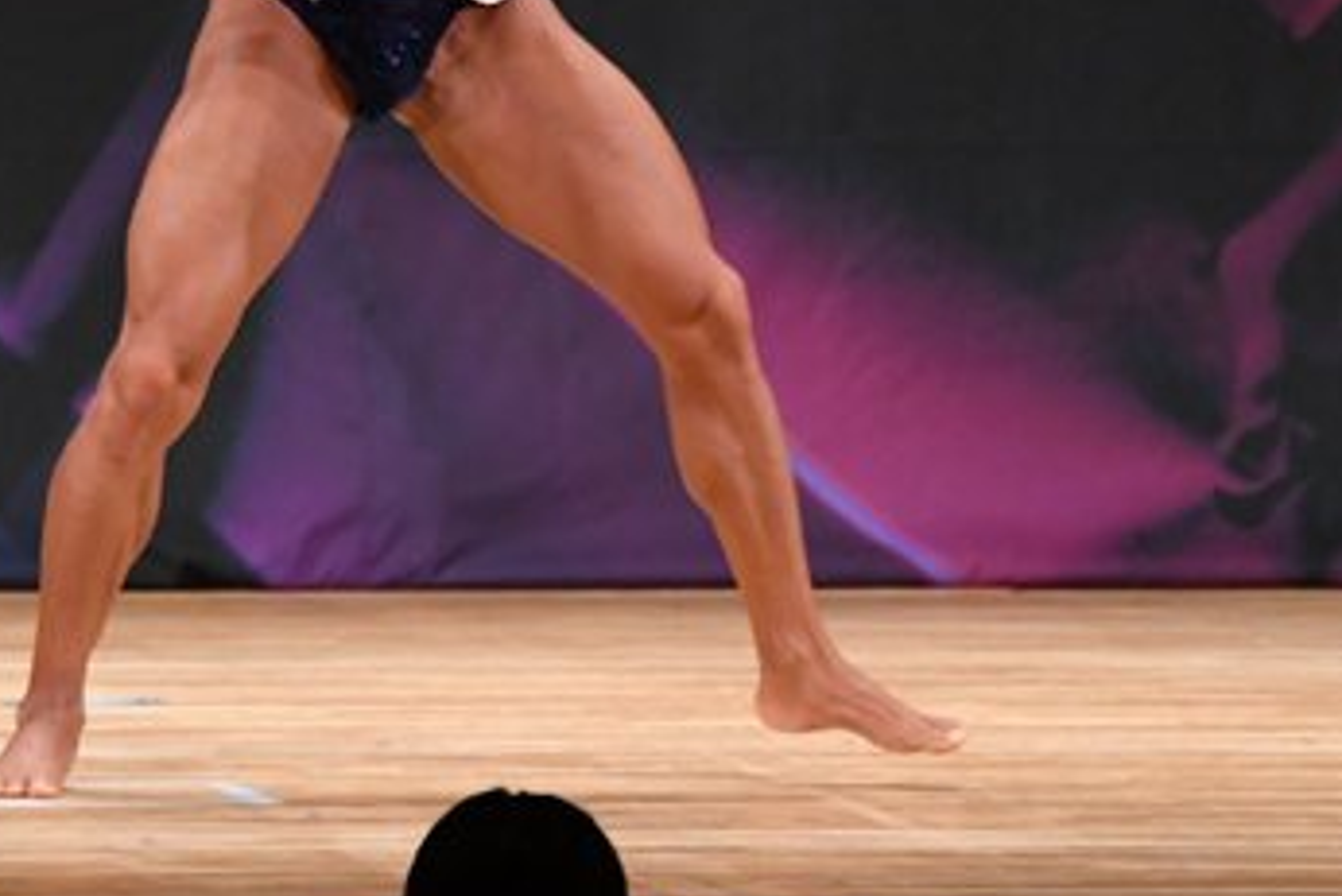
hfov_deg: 3.4
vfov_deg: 2.3
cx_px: 700
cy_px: -43
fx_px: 22524
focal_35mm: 604
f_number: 5.6
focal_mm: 180
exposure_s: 1/400
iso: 3200
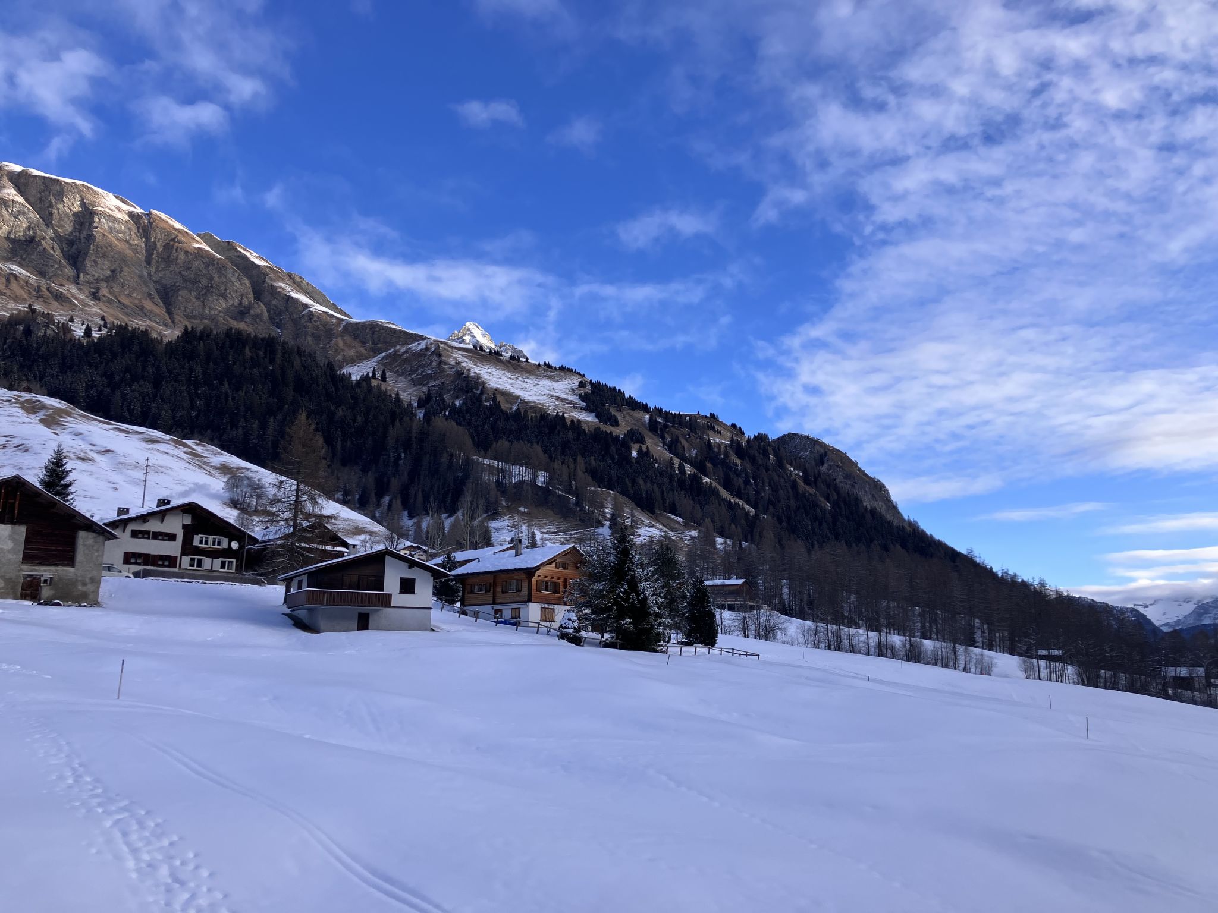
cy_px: 456
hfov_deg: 63.4
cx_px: 609
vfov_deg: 49.7
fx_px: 985
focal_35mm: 28
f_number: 1.8
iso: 32
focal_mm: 3.99
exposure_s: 1/1080
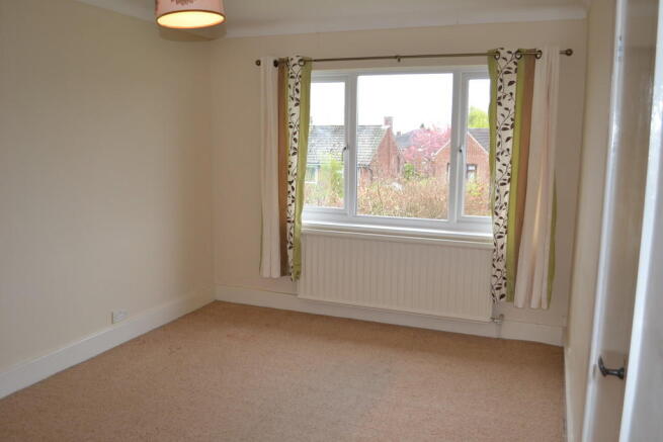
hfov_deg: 61.9
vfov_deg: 43.6
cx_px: 332
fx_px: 553
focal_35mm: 30
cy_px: 221
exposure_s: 1/125
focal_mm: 20
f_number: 4
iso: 280
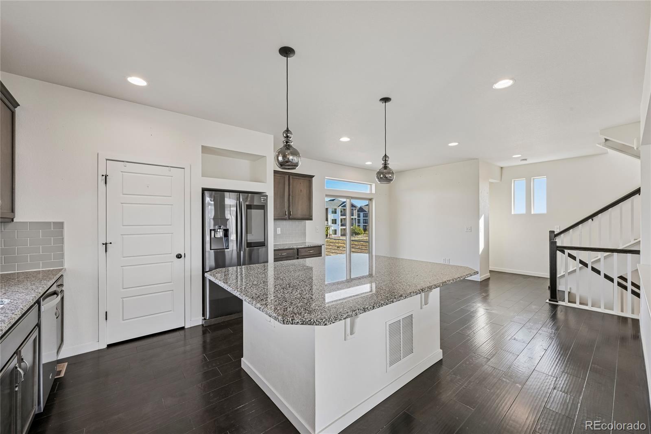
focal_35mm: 14
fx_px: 253
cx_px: 326
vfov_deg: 81.2
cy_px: 217
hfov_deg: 104.3
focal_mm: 14
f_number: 11
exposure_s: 1/15
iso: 200
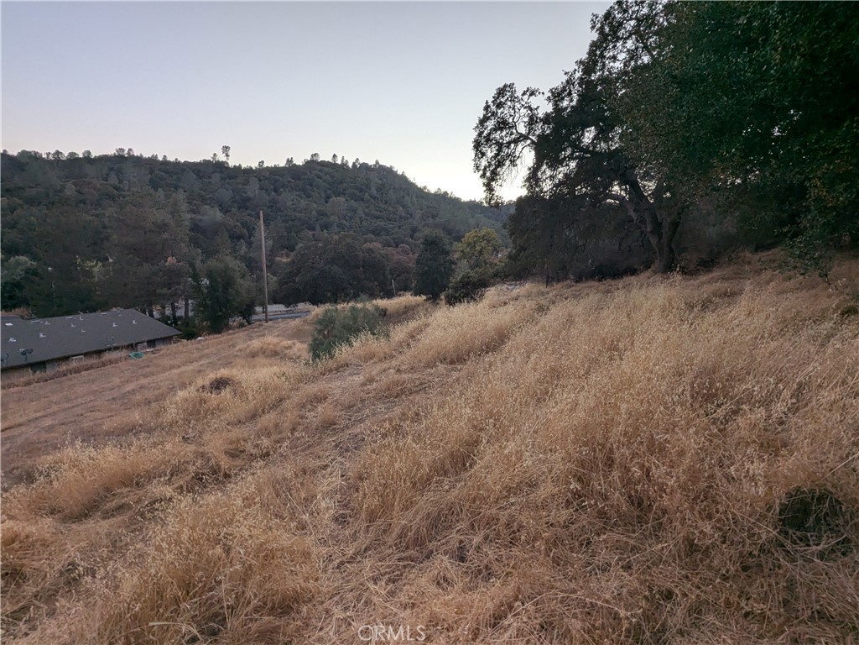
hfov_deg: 94.5
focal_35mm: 16
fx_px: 397
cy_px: 322
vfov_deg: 78.1
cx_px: 430
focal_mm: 2.22
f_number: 2.2
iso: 51
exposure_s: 1/43.5
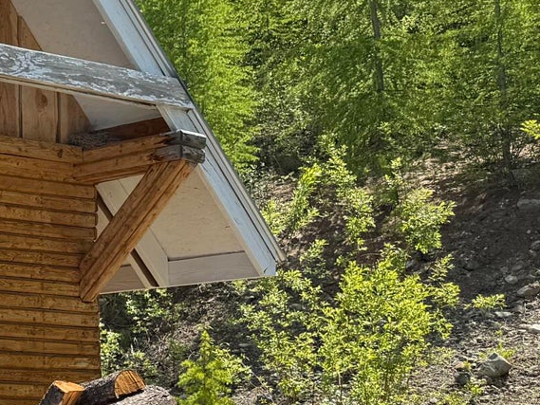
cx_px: -452
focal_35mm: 90
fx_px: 1404
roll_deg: -0.3
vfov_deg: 16.4
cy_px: 287
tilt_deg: +6.2
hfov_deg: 17.4
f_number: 1.78
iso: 80
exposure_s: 1/1949
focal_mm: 6.76
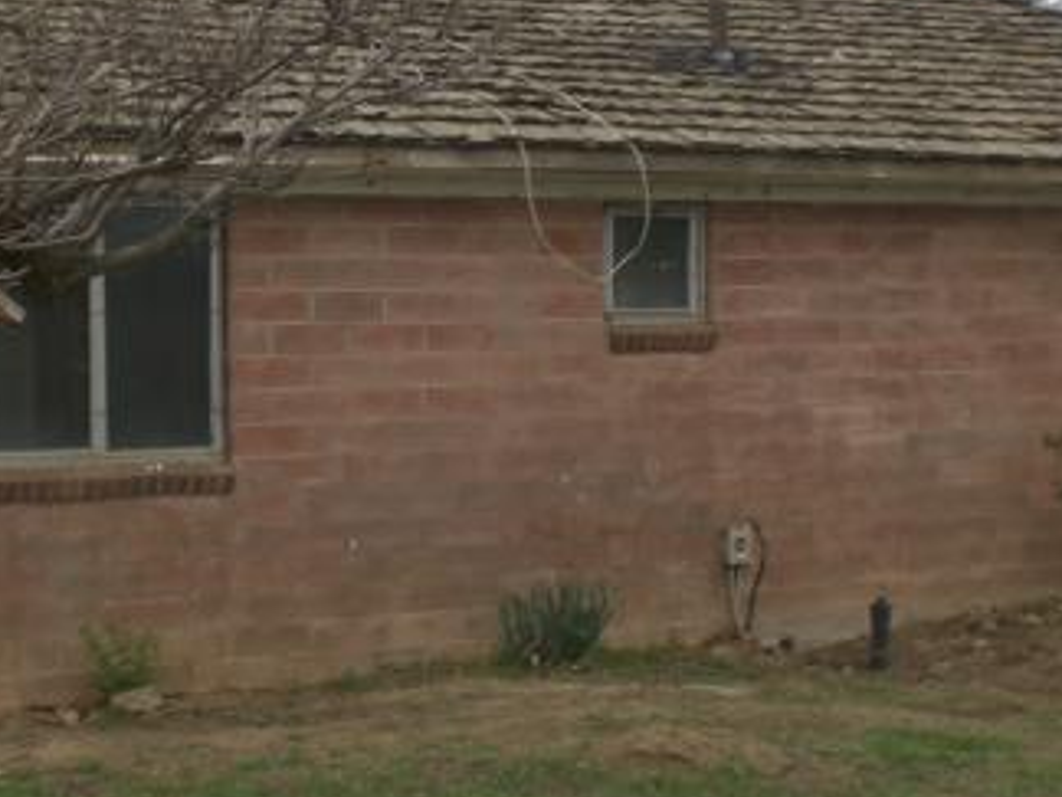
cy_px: 325
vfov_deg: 19.6
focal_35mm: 75
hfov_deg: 26.0
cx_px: 446
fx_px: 2301
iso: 50
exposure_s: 1/250
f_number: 4.4
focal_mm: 6.3
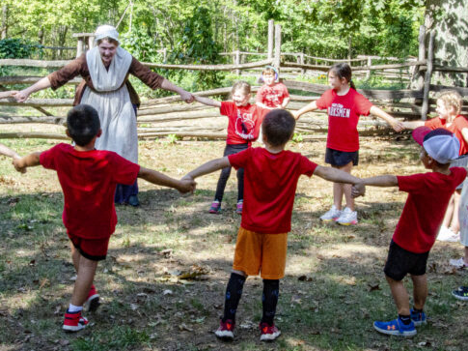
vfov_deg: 20.1
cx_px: 185
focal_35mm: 73
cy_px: 163
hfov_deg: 26.6
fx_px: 986
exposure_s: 1/80
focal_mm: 32
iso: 1250
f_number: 25
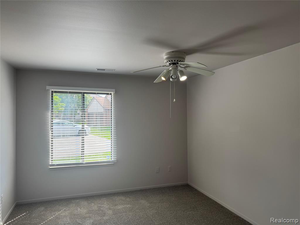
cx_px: 150
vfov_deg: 56.8
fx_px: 208
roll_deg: -0.2
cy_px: 112
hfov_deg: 71.6
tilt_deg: -0.6
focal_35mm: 24
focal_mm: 6.76
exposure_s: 1/366
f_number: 1.78
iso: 80
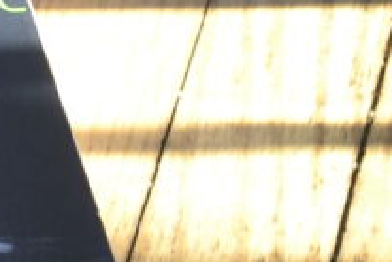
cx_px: -539
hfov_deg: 6.1
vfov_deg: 4.2
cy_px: -8
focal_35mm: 325
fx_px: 3541
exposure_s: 1/80
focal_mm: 44
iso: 400
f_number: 5.3
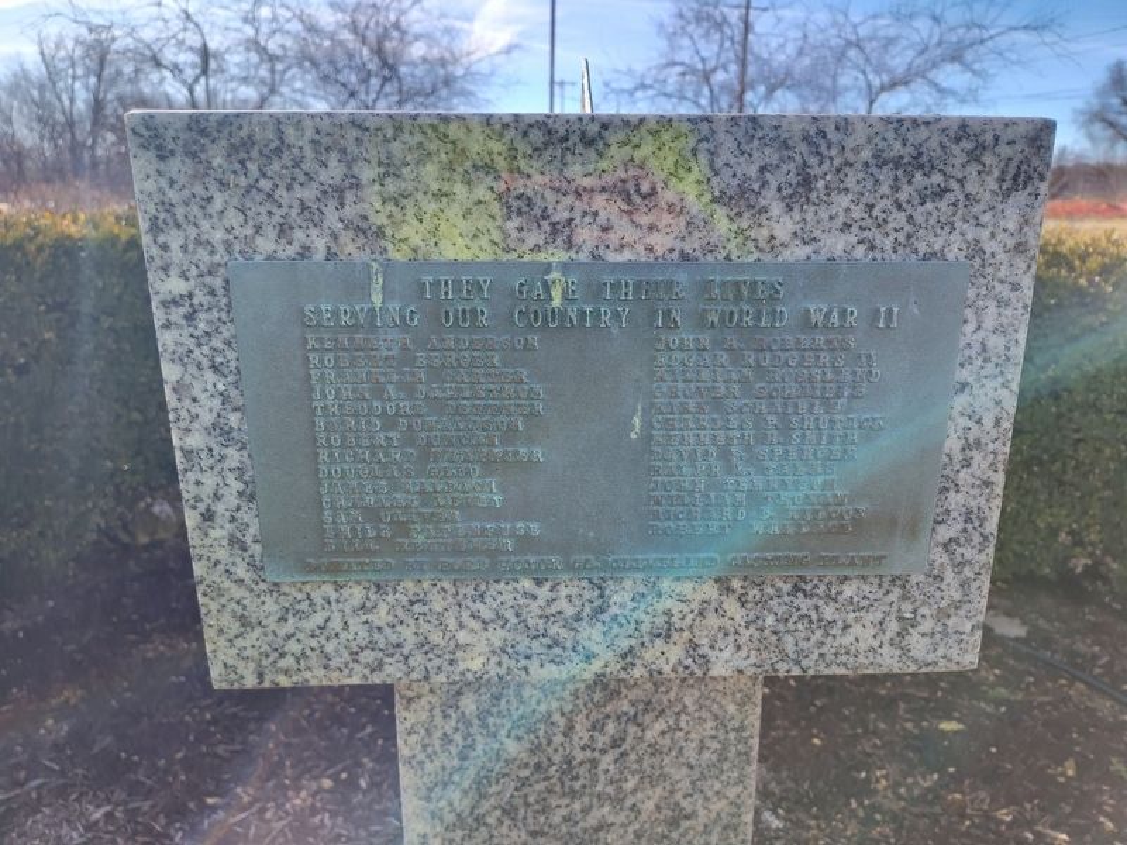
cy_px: 422
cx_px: 564
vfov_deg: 58.9
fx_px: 749
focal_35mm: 23
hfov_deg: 73.9
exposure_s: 1/640
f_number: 1.8
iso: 100
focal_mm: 5.56
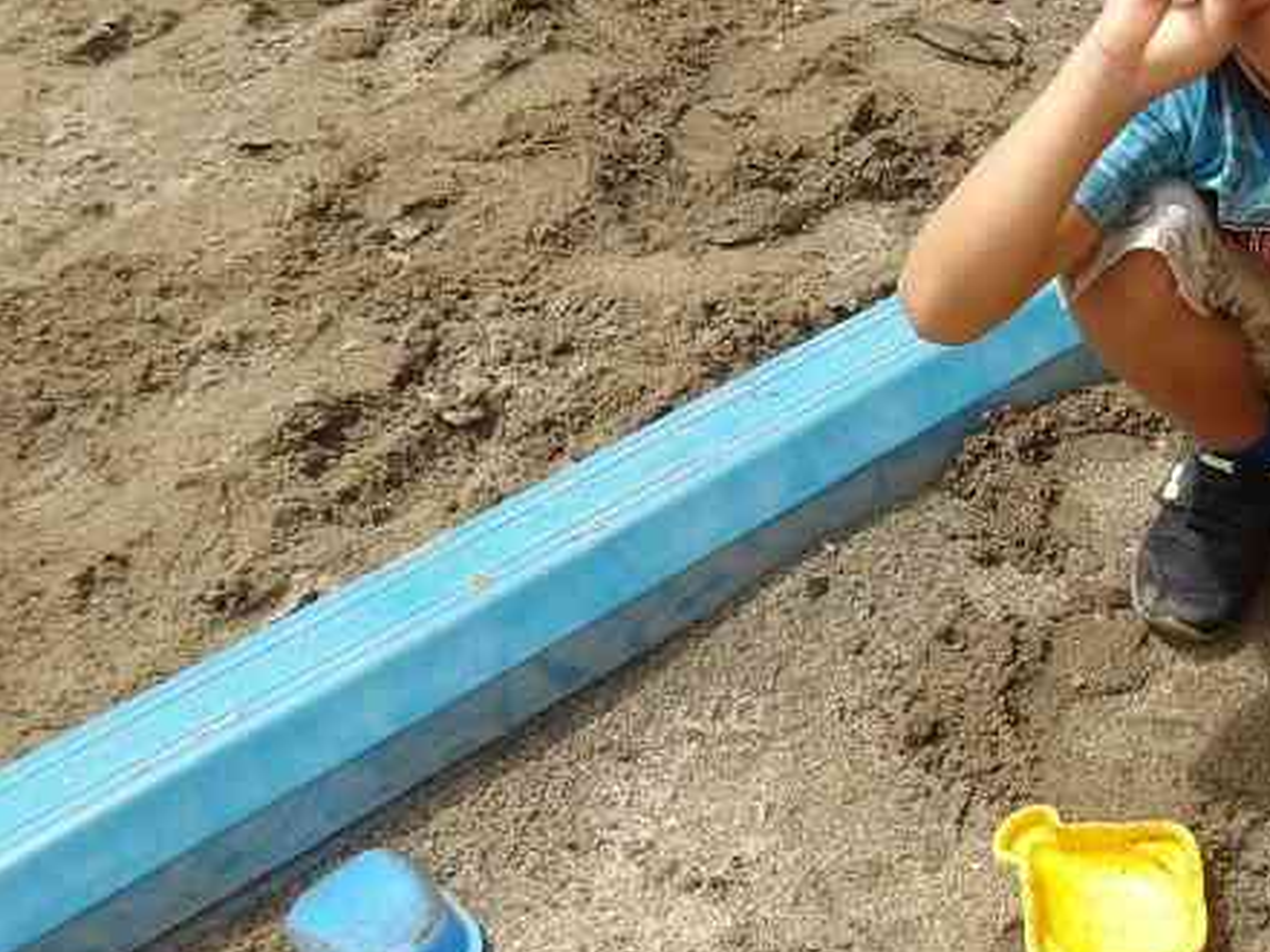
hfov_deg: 32.0
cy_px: 528
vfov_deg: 26.5
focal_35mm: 55
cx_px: 1287
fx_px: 2018
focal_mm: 4.9
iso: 100
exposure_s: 1/1222
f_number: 3
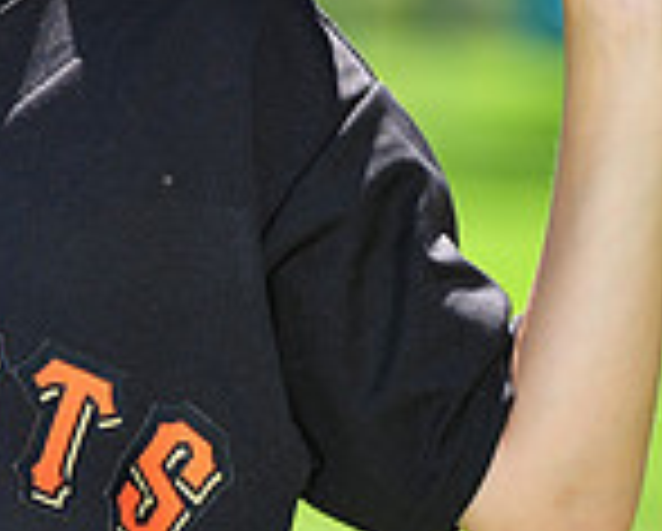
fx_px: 12674
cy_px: -184
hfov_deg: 3.0
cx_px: -230
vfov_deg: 2.4
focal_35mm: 646
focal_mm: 175
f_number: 5.6
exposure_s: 1/320
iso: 200
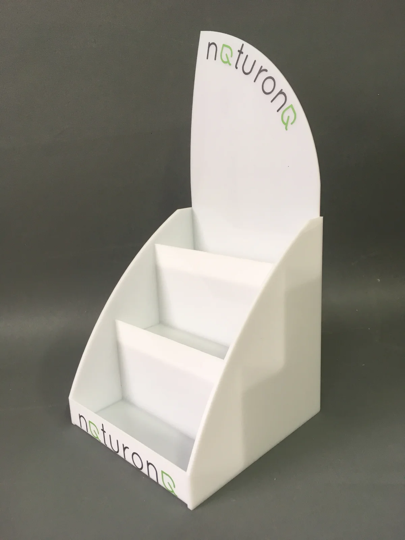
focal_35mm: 29
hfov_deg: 48.2
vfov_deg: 61.7
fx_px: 452
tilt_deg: -16.2
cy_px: 270
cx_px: 202
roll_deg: +2.1
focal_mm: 4.15
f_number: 2.2
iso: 32
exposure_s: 1/33
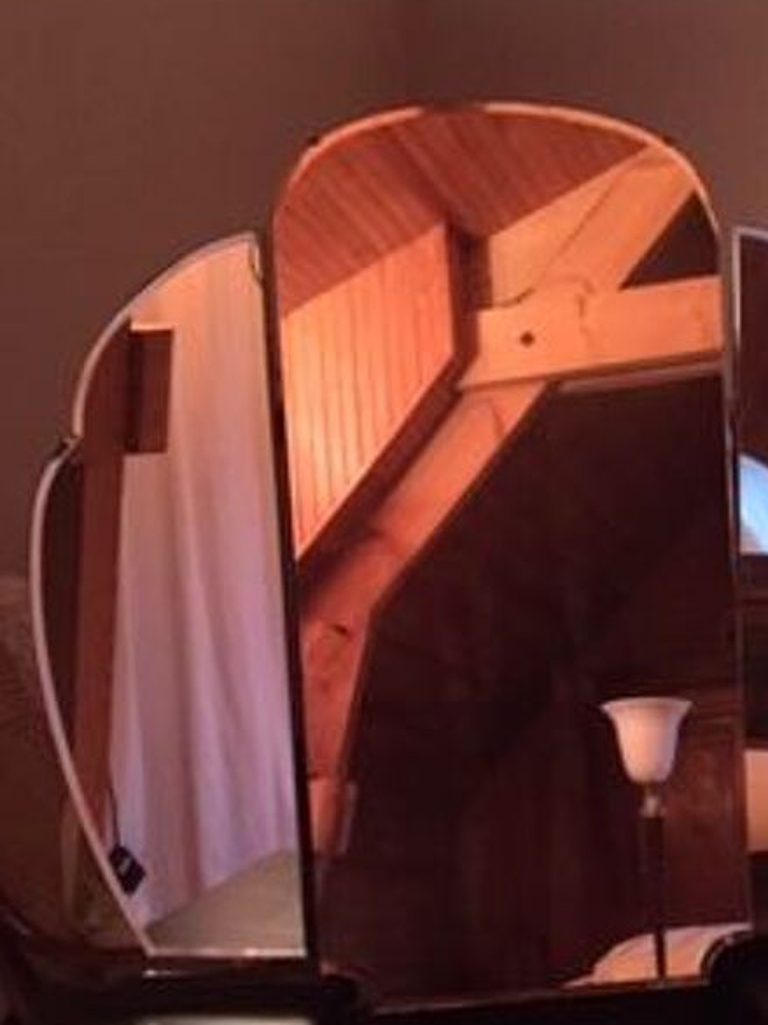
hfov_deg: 22.0
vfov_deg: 28.8
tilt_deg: -12.8
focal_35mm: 66
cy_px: 818
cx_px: 609
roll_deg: +0.6
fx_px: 1954
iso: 320
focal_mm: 4.15
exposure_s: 1/17
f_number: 2.2
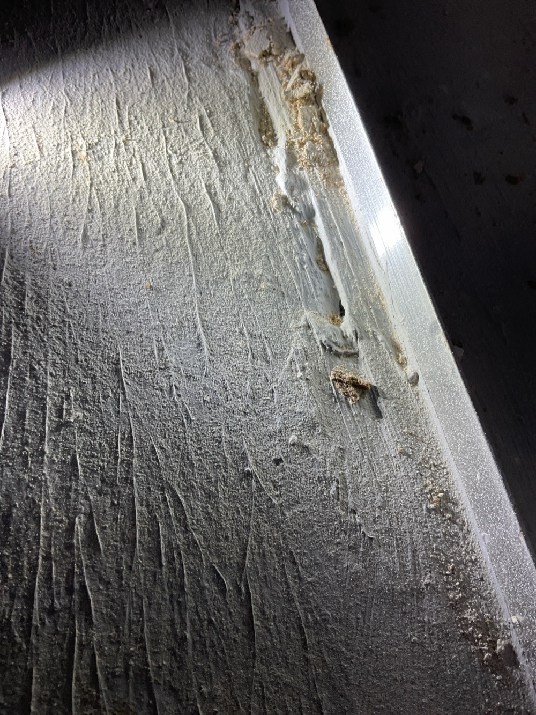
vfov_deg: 61.7
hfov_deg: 48.2
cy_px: 358
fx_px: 599
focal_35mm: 29
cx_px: 268
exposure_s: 1/120
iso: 20
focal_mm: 3
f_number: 1.8
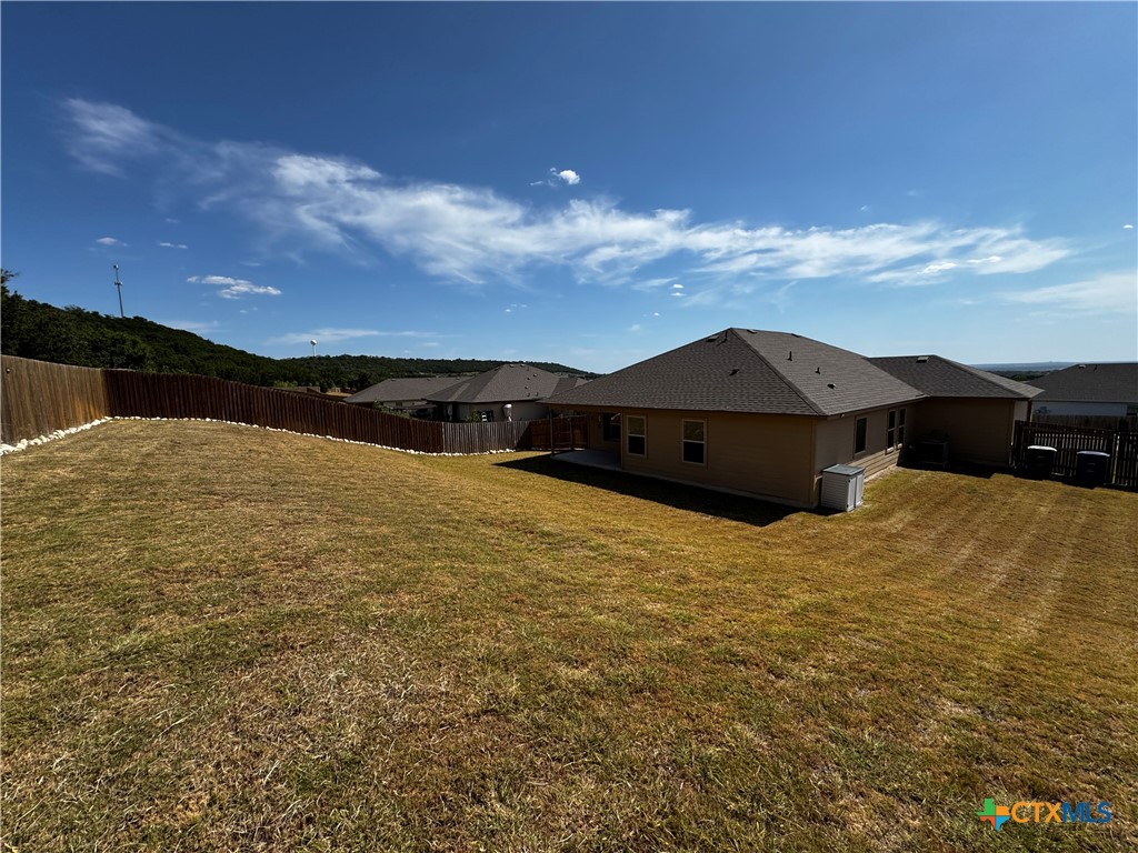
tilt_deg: -6.9
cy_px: 426
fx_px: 460
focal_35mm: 14
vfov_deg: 85.7
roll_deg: +1.0
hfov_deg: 102.1
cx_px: 569
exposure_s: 1/2674
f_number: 2.2
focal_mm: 2.22
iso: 50
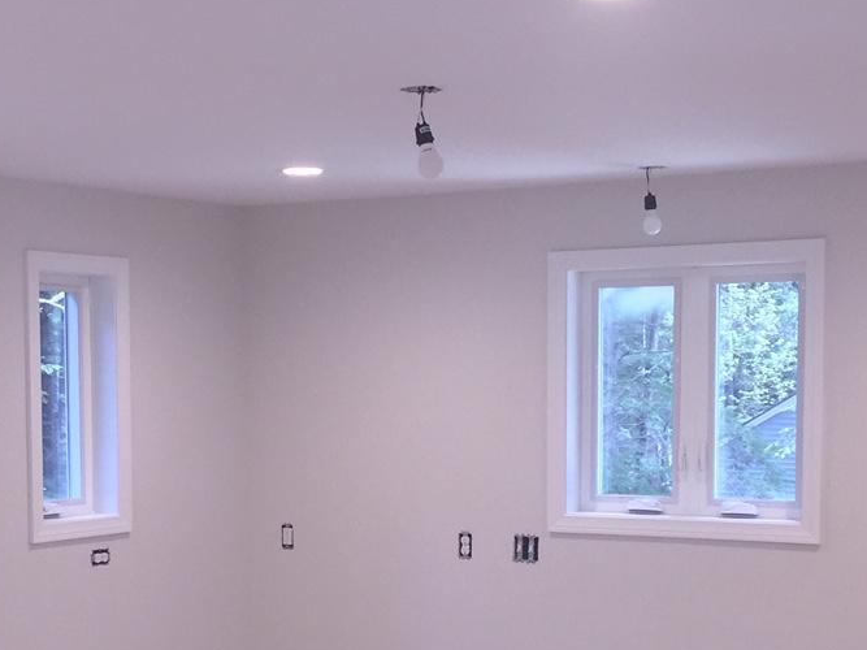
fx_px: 1778
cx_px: 317
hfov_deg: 27.3
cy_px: 537
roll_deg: +1.0
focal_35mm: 71
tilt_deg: -5.4
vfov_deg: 20.4
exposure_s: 1/30
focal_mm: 4.15
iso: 32
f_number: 2.2
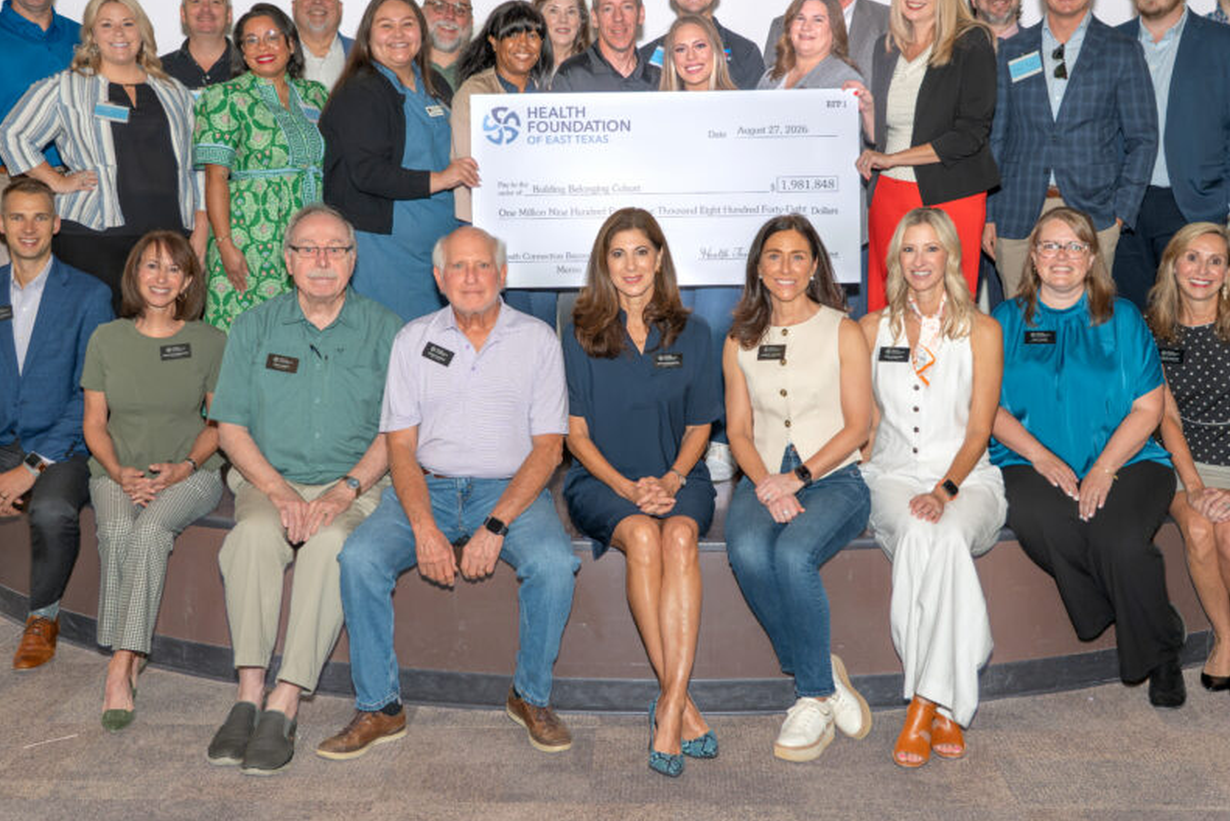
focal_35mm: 44
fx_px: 1504
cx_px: 596
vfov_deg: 30.4
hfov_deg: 44.5
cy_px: 310
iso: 500
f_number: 4
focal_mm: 34
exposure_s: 1/250
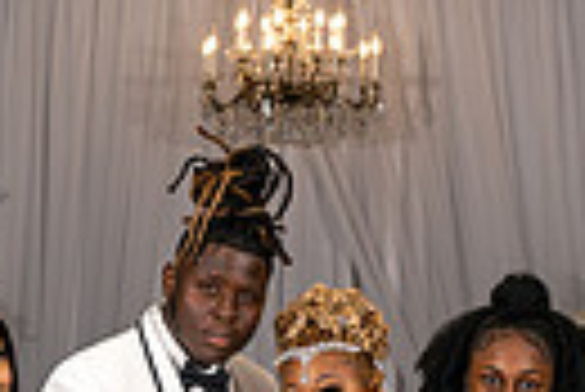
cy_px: 569
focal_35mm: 238
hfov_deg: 8.6
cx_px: 333
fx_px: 3872
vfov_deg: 5.7
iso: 200
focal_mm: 50
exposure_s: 1/160
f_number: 4
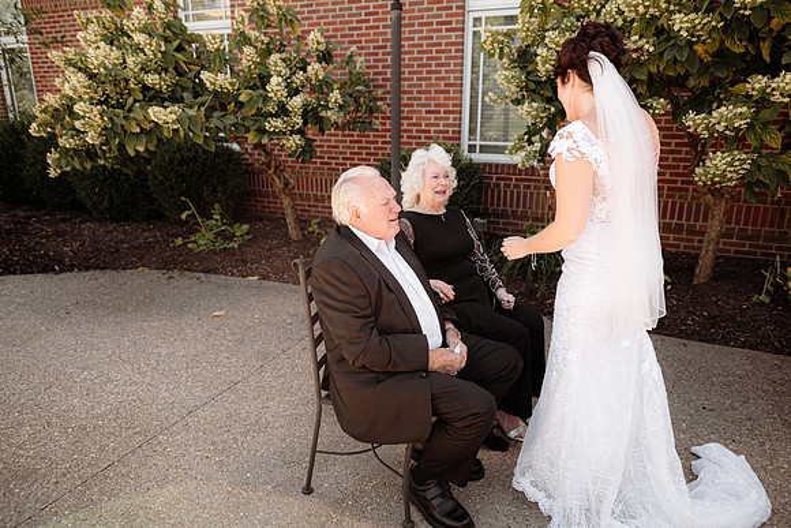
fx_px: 527
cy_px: 264
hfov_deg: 73.7
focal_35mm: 24
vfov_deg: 53.2
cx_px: 396
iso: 160
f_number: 2.8
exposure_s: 1/400
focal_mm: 24
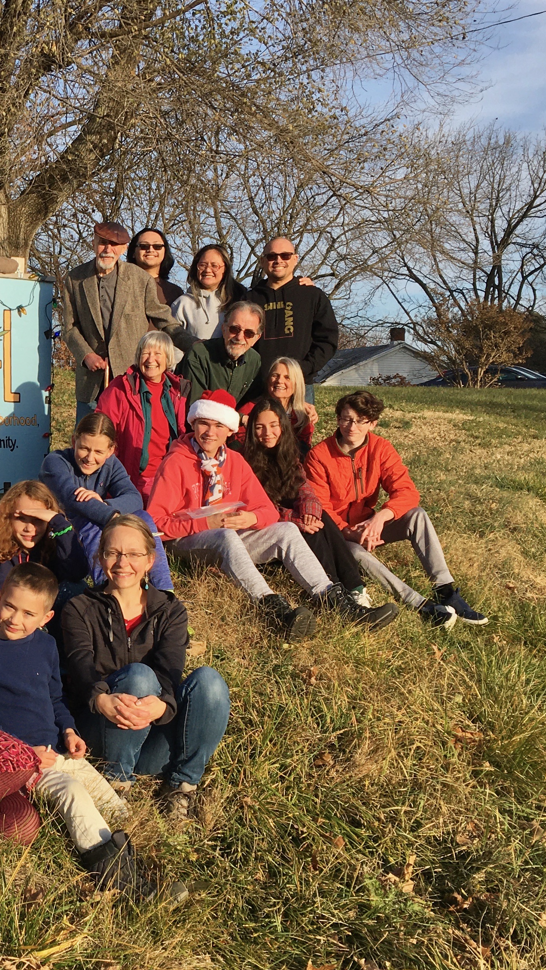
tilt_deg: -0.6
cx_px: -82
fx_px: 1287
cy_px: 459
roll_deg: +0.0
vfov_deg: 41.3
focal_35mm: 50
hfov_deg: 22.4
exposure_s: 1/1040
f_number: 2.2
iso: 25
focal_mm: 4.15
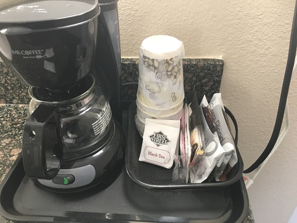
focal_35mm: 29
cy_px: 112
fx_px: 249
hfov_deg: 61.6
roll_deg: +1.8
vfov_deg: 48.3
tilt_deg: -37.9
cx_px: 148
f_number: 2.2
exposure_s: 1/8
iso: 80
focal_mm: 4.15
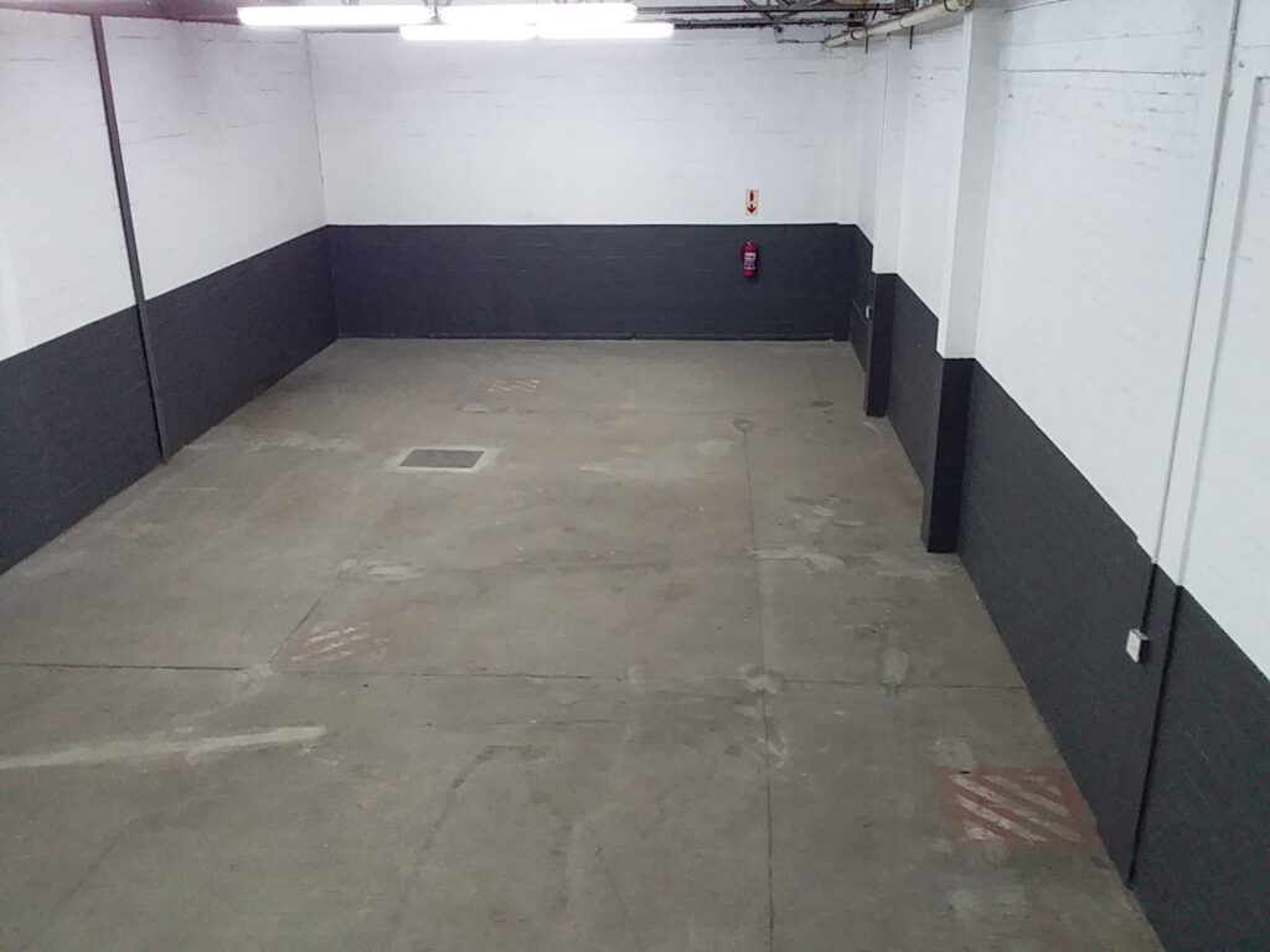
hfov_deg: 58.4
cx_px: 635
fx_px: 1137
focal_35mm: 31
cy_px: 476
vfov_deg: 45.4
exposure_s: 1/25
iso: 160
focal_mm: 3.3
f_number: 2.2
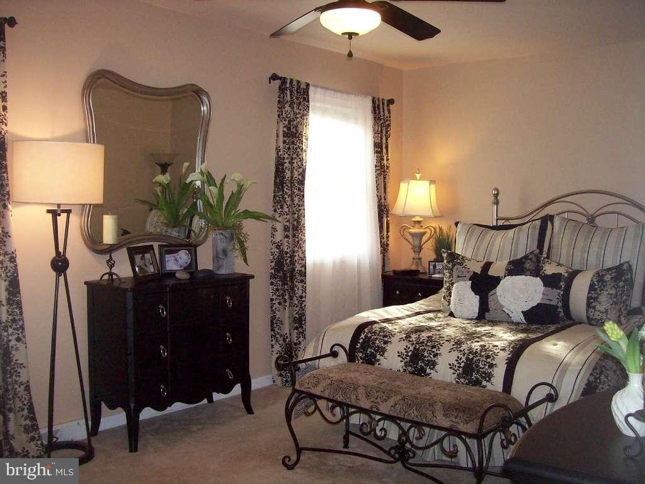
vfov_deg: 39.7
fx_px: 671
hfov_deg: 51.4
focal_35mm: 36
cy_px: 242
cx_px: 322
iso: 140
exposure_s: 1/64
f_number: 2.7
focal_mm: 6
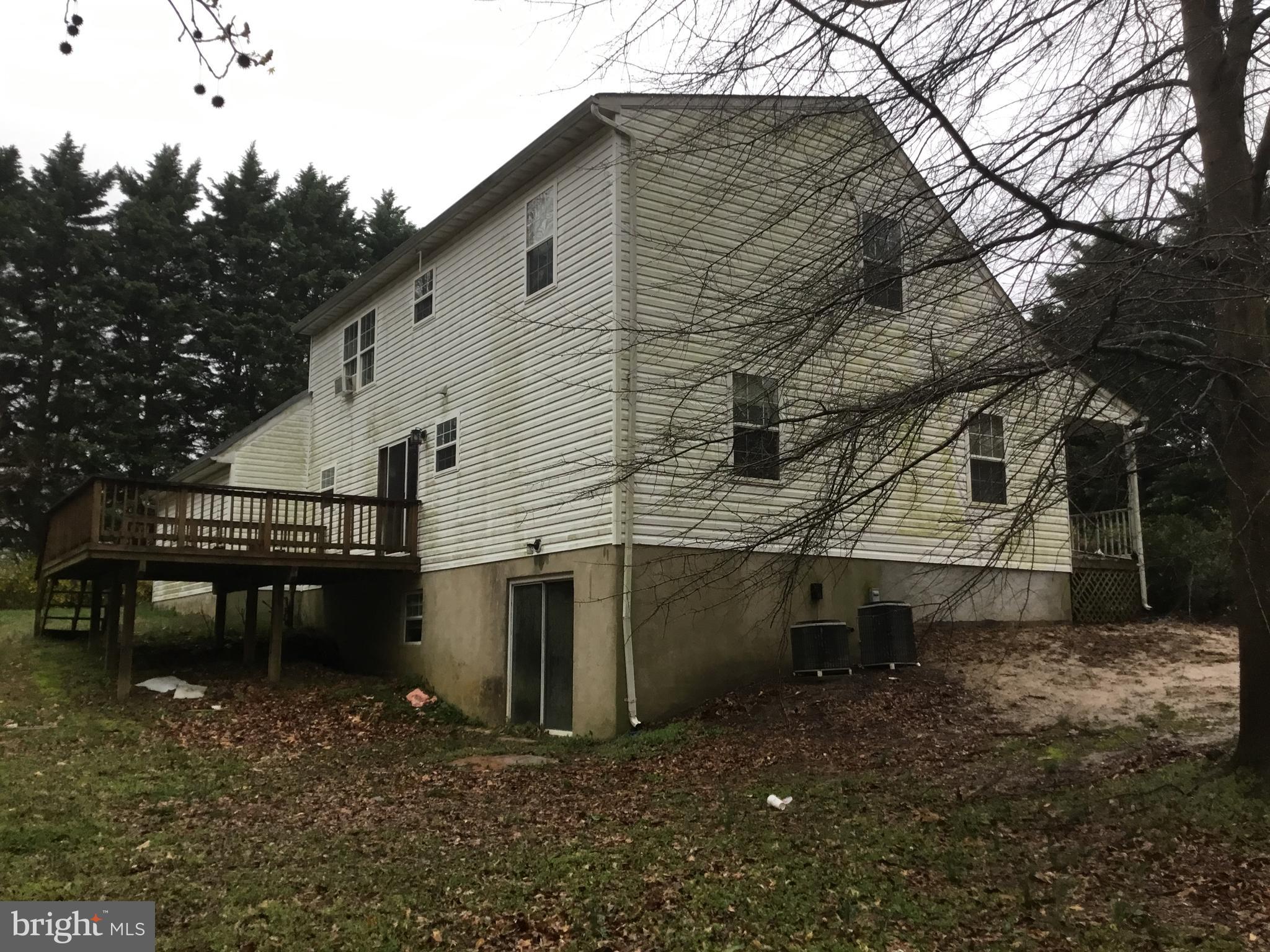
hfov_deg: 58.4
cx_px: 635
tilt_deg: +10.9
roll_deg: +0.4
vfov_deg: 45.4
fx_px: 1137
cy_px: 476
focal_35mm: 31
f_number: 2.4
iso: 25
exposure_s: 1/40
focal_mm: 3.3
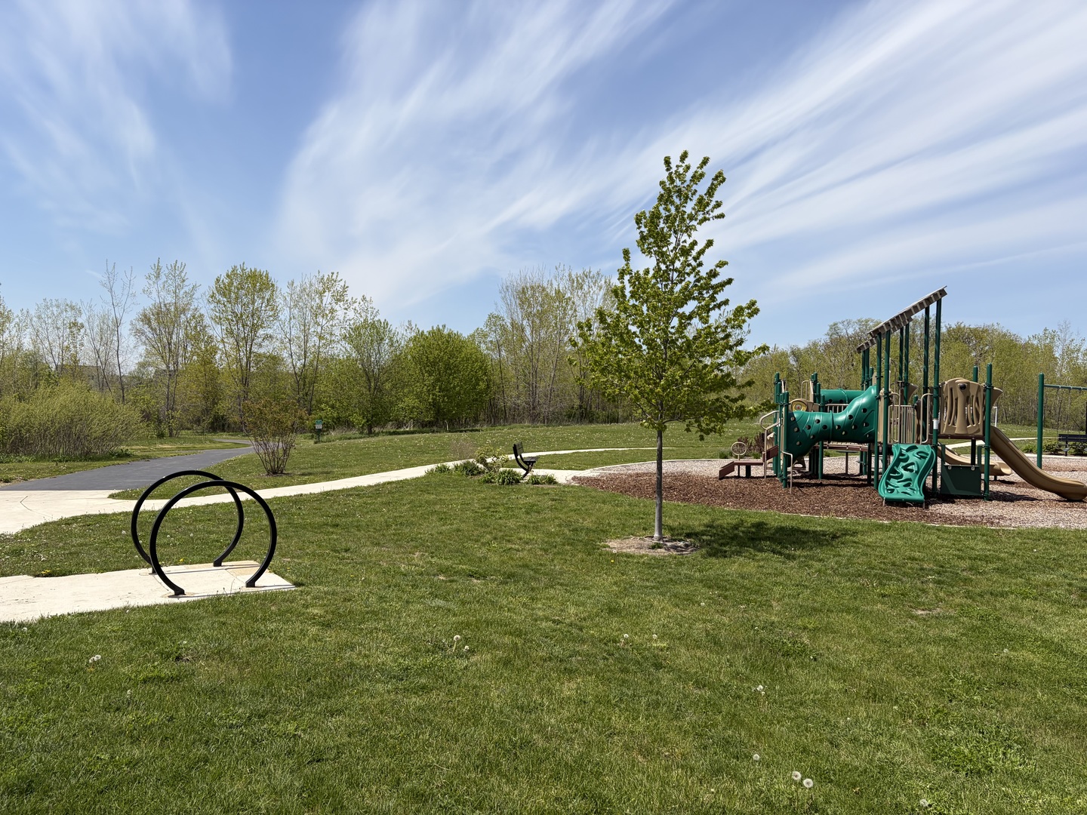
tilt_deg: +1.3
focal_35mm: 26
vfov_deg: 53.1
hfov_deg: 67.3
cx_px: 544
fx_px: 816
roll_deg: -0.9
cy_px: 408
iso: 50
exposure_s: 1/4608
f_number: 1.6
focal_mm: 5.96
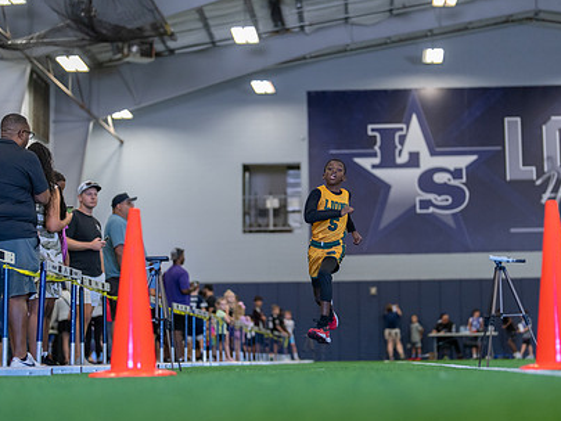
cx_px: 313
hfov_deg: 26.0
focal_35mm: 75
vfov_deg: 19.6
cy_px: 205
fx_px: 1216
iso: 1250
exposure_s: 1/1000
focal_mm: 50
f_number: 1.2
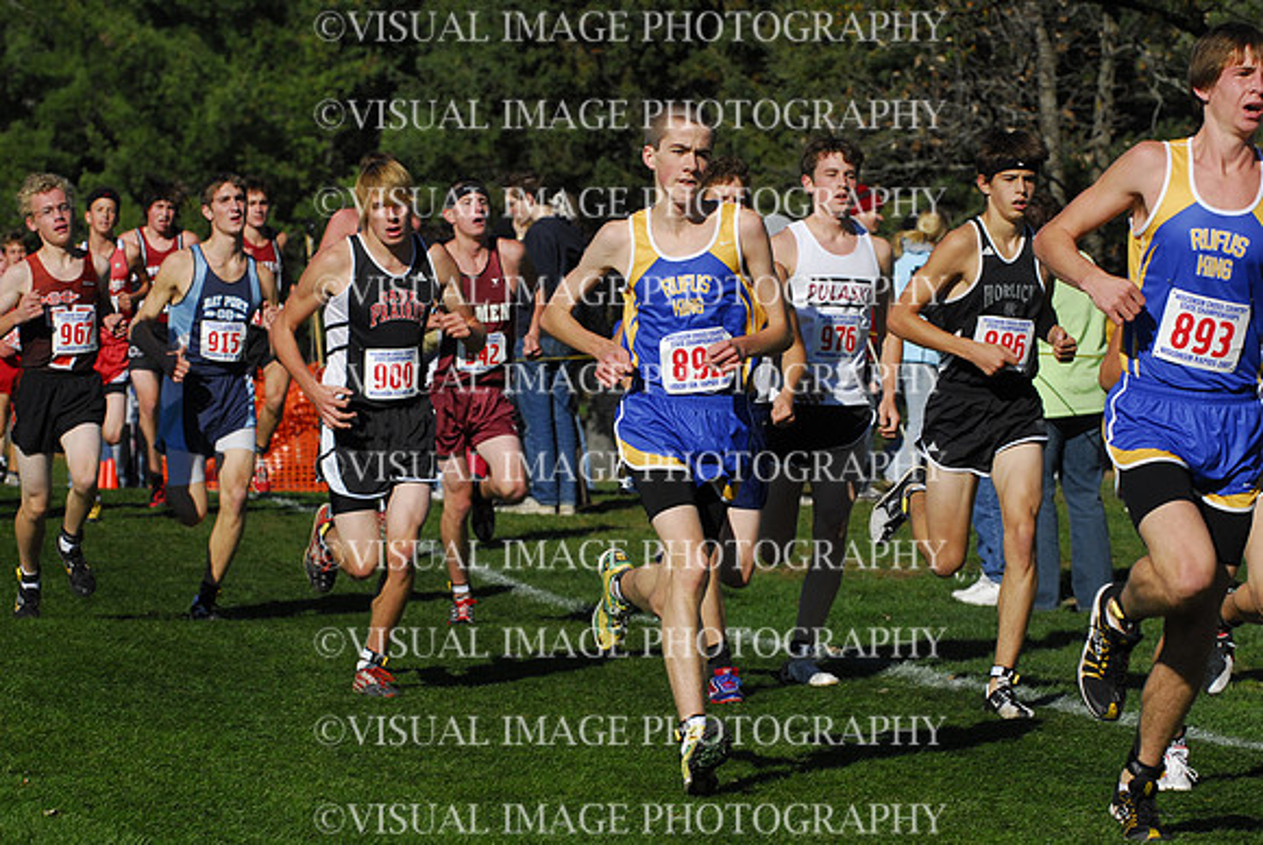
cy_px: 422
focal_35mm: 180
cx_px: 632
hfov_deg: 11.4
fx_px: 6321
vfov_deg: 7.6
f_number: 7.1
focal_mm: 120
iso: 400
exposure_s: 1/1600
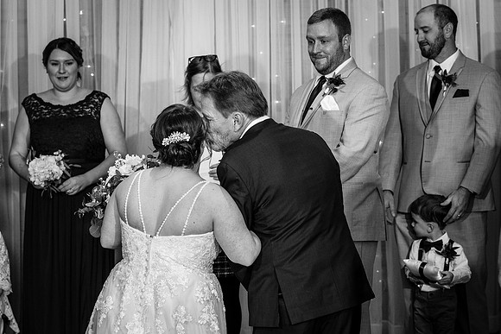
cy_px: 170
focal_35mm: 94
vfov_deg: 14.6
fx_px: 1308
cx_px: 261
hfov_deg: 21.7
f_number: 4
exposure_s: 1/200
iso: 2000
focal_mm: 70
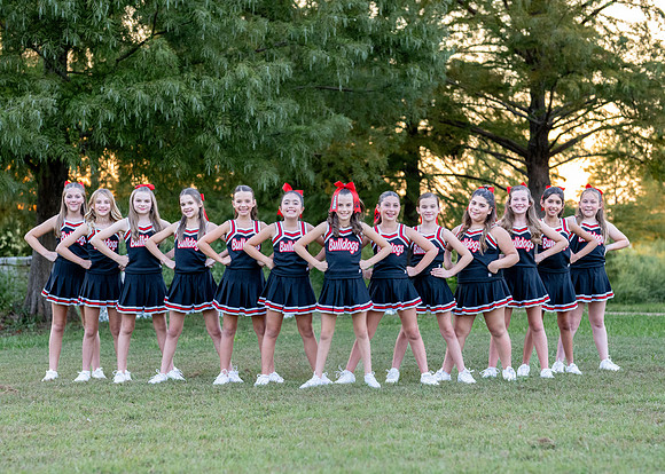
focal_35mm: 69
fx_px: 1312
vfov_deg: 20.5
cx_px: 342
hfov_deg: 28.4
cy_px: 274
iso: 1250
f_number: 2.2
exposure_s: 1/800
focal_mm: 50
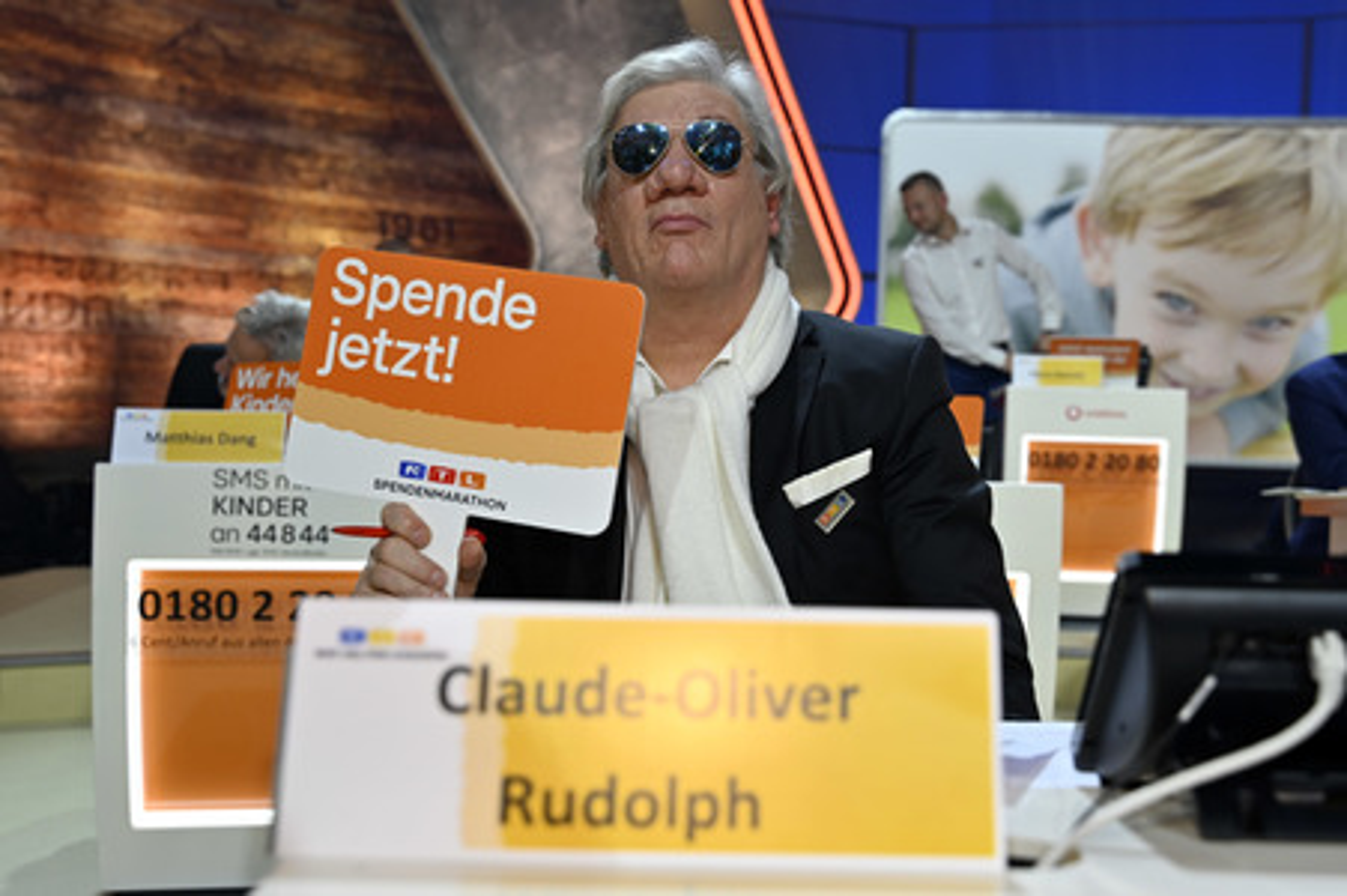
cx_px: 674
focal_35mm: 38
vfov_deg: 35.0
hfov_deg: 50.7
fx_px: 1421
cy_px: 448
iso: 800
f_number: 4
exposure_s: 1/200
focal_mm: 38
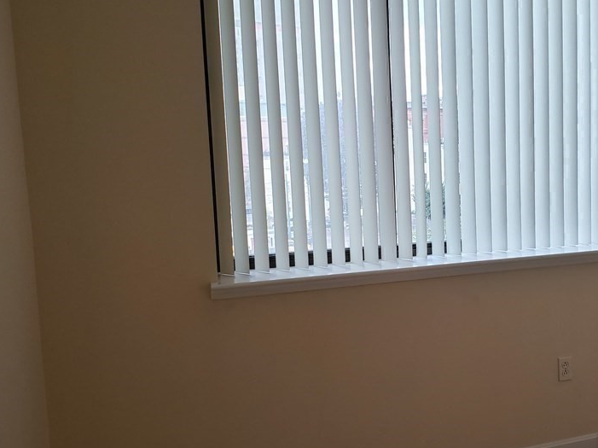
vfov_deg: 37.7
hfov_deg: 47.7
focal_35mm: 38
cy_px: 233
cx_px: 427
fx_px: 656
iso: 160
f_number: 2.4
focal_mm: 4.3
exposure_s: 1/60
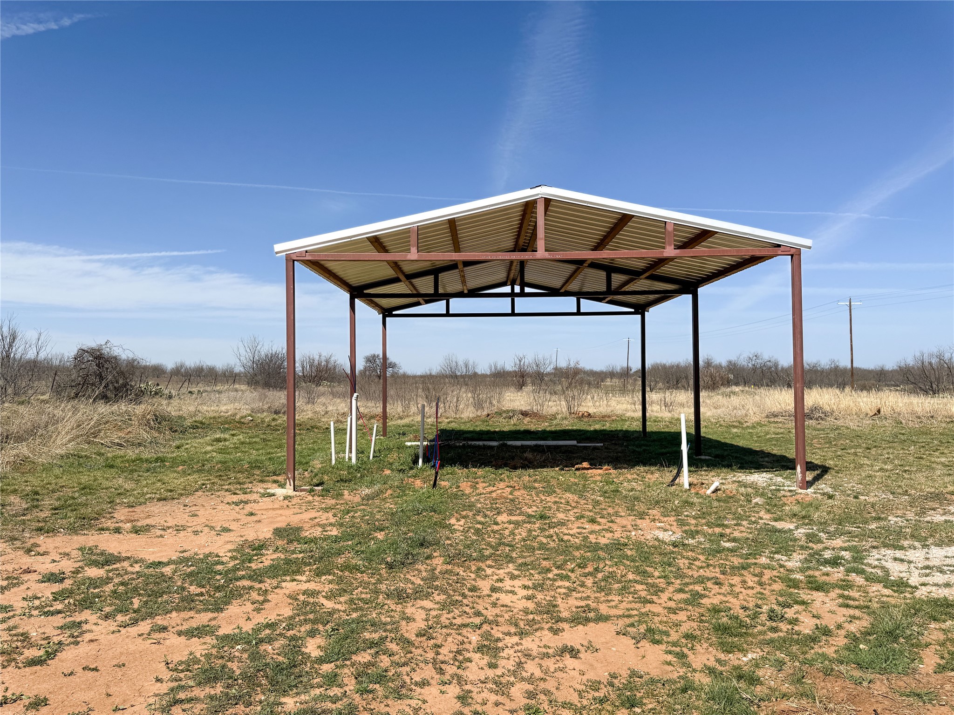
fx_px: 661
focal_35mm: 24
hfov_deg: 71.6
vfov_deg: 56.8
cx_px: 477
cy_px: 358
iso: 80
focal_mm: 6.76
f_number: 1.78
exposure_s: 1/7092
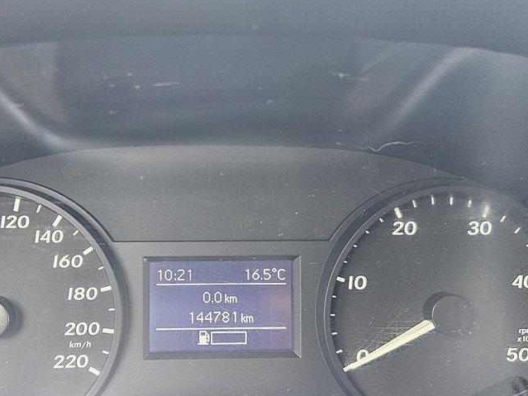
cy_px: 221
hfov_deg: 50.9
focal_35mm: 36
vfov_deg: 39.6
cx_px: 199
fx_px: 549
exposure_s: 1/100
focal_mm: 5.4
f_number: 1.8
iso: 500
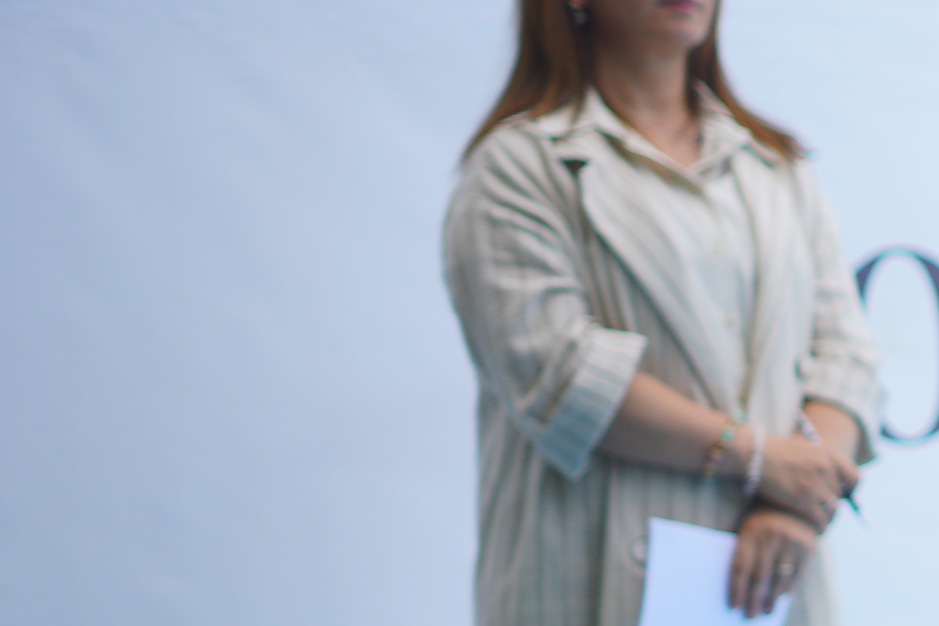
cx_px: 2023
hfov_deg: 8.8
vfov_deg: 6.3
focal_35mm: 219
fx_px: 5711
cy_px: 289
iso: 100
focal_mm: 50
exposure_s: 1/1000
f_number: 1.8
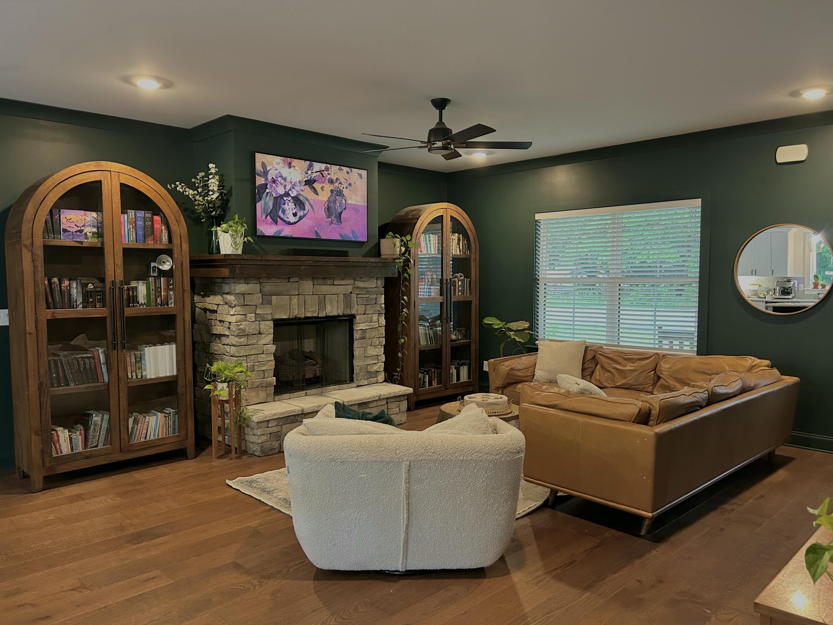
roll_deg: +0.6
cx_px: 416
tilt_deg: -4.0
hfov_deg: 67.3
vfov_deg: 53.1
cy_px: 312
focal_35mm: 26
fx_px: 626
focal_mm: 5.7
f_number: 1.5
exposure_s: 1/60
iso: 320
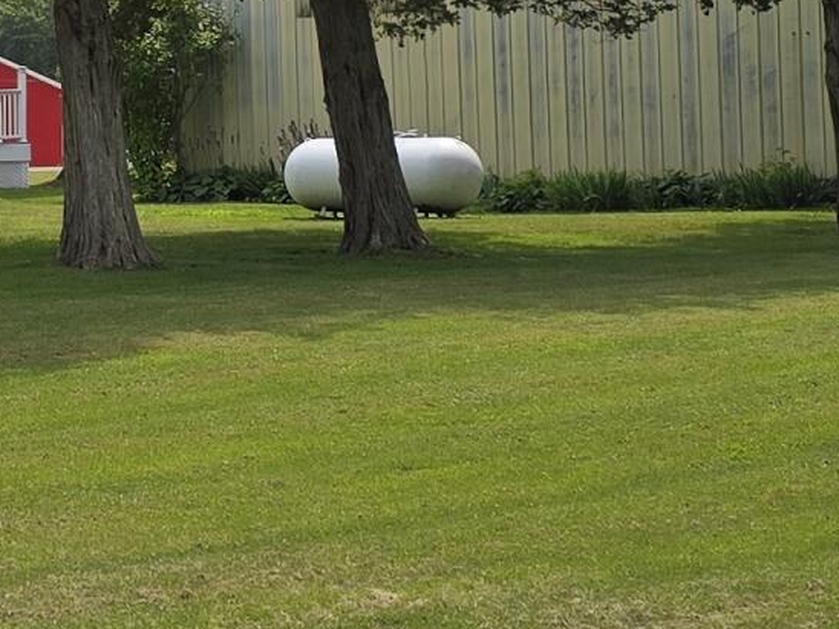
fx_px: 3054
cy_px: -26
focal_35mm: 126
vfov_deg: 11.6
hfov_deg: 15.3
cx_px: -17
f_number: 1.7
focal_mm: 6.3
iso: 12
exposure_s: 1/1064
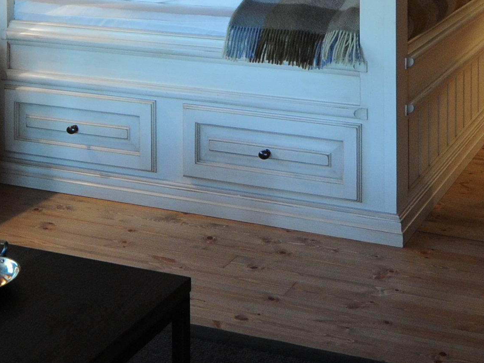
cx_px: 319
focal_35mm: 71
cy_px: -178
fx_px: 990
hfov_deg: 27.3
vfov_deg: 18.5
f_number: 4.5
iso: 400
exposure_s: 1/8
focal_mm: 13
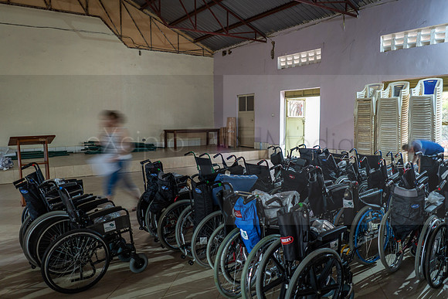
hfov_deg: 65.5
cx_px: 224
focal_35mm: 28
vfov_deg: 46.4
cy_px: 150
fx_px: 349
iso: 400
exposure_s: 1/5
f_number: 2
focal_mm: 28
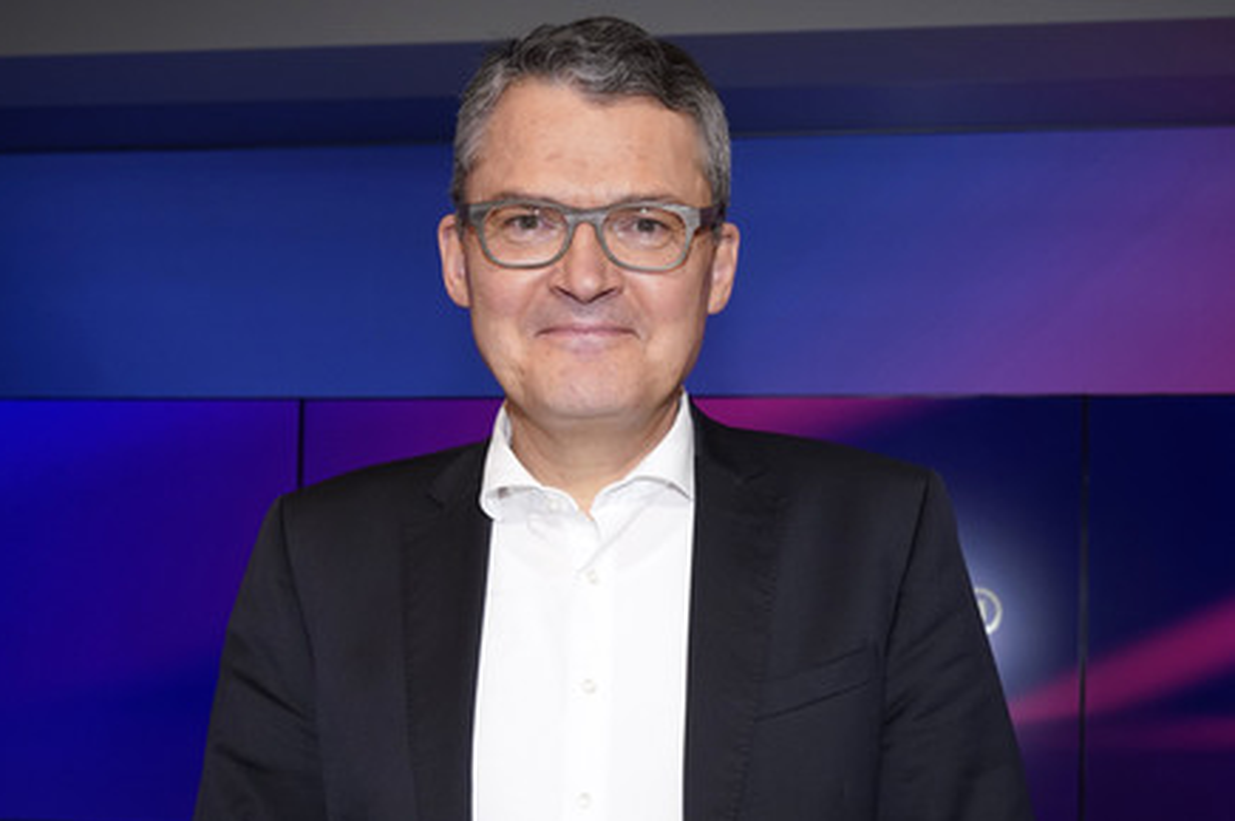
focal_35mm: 30
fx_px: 1028
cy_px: 402
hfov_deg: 62.0
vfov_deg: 43.5
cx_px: 599
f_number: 5
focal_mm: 29
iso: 1600
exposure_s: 1/160
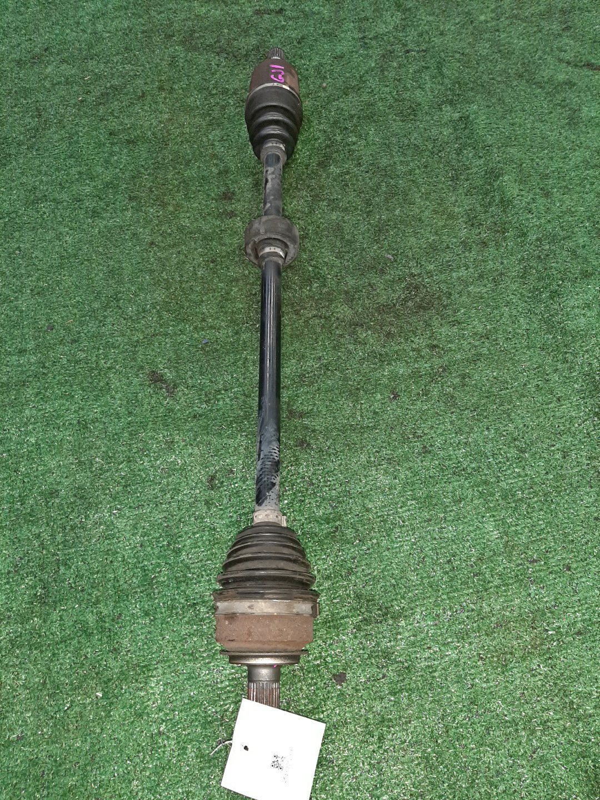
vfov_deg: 67.3
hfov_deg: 53.1
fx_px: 601
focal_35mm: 26
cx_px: 300
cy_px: 400
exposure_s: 1/33
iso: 203
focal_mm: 3.93
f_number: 1.7
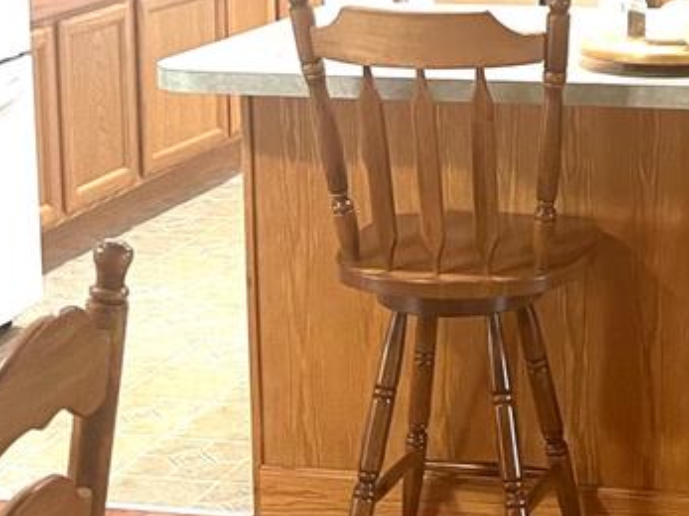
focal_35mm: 108
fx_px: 2149
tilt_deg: -6.9
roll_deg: +0.9
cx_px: 677
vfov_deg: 13.5
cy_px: -14
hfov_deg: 17.8
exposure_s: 1/60
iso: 160
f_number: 1.5
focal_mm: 5.7
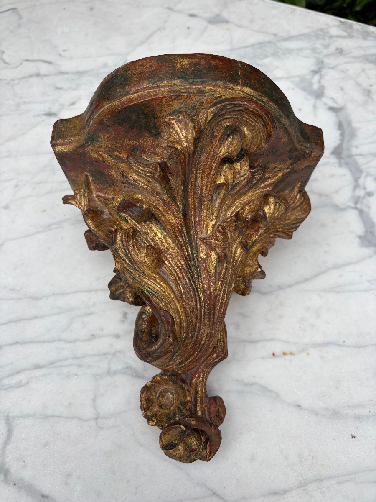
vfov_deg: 67.3
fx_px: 377
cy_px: 251
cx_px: 188
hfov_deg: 53.1
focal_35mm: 26
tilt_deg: -68.7
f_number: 1.6
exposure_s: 1/1706
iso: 50
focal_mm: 5.96
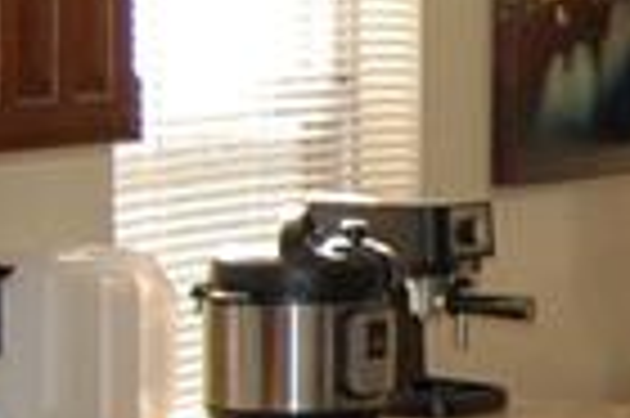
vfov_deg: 7.0
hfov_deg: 10.0
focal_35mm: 197
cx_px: 1030
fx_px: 3443
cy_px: 270
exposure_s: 1/200
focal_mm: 18
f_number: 3.5
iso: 400
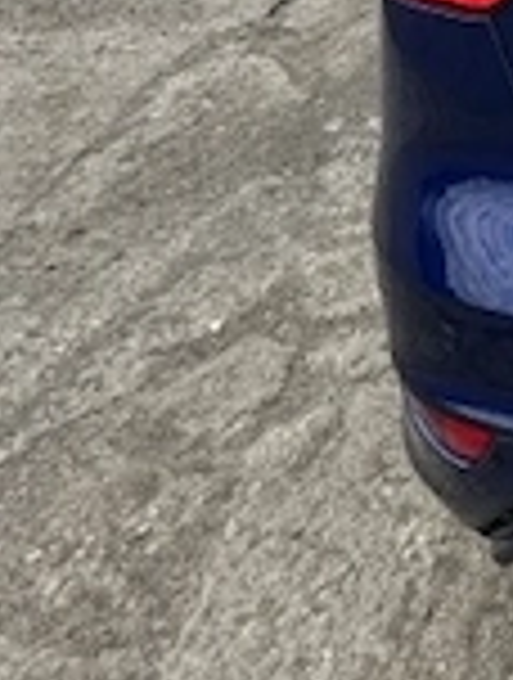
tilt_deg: -13.8
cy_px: -315
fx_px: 1456
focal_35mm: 74
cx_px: 1022
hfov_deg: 15.8
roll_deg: +0.2
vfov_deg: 22.1
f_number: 2.2
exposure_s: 1/1473
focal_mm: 2.22
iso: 40
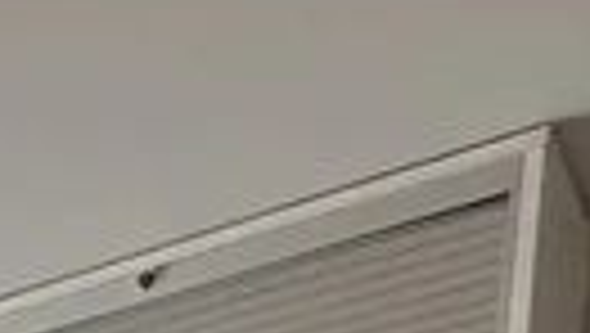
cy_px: 1521
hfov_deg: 14.1
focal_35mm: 119
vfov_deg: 6.7
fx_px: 1864
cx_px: -694
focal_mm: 2.22
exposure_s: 1/120
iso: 200
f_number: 2.2
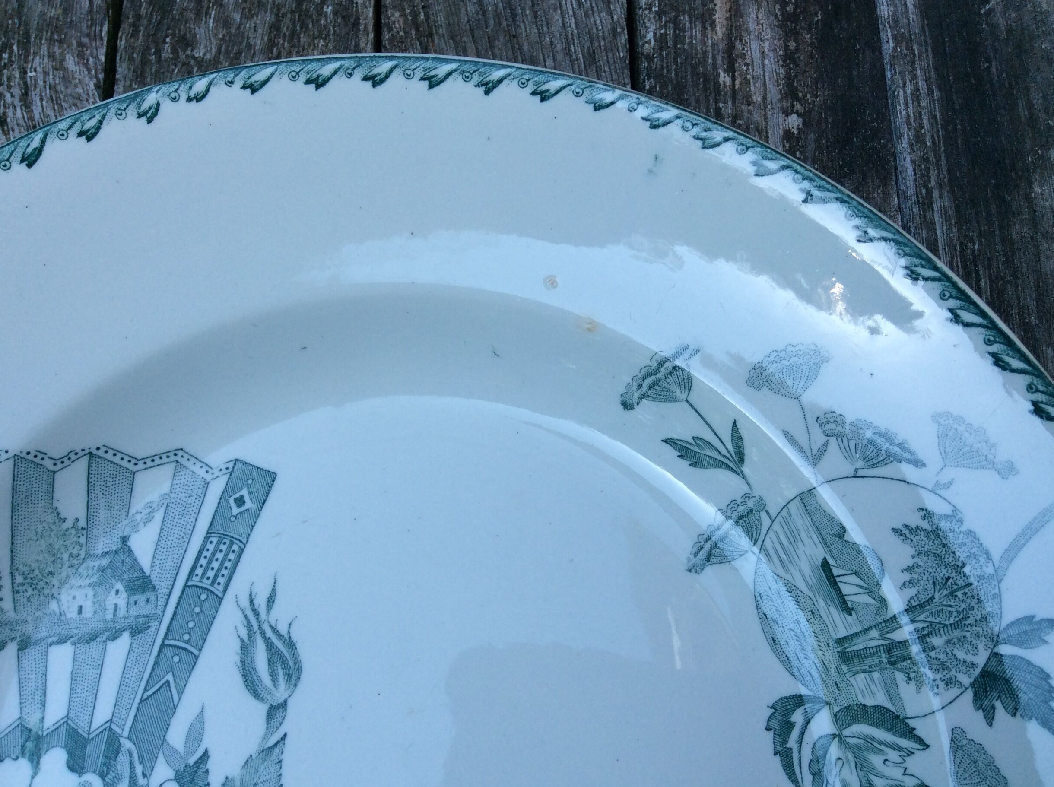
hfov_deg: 54.0
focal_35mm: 34
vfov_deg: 41.7
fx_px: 1034
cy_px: 401
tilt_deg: -73.8
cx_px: 527
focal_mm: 3.3
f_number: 2.4
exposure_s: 1/489
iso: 32
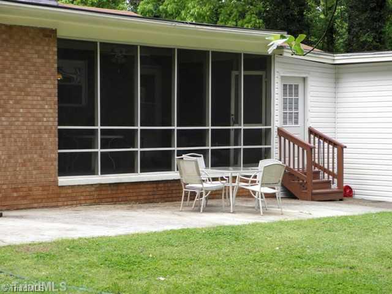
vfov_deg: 18.4
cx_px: 196
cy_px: 147
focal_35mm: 80
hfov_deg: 24.4
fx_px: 906
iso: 100
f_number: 4.4
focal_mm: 14.3
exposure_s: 1/100
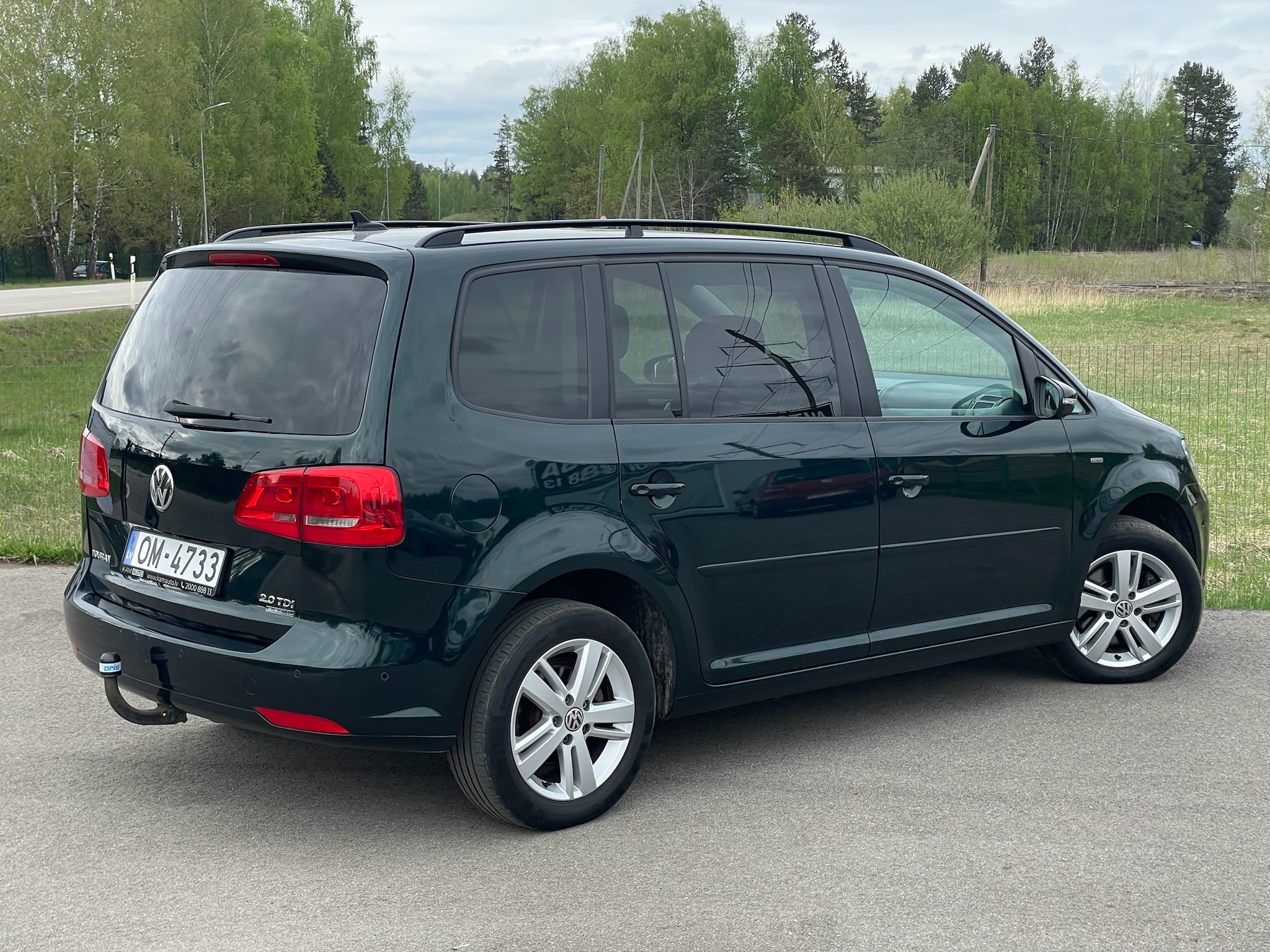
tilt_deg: -6.2
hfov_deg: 36.8
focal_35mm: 52
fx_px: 1908
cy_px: 476
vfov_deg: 28.0
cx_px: 635
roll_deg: +0.5
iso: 32
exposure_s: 1/304
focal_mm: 6
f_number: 2
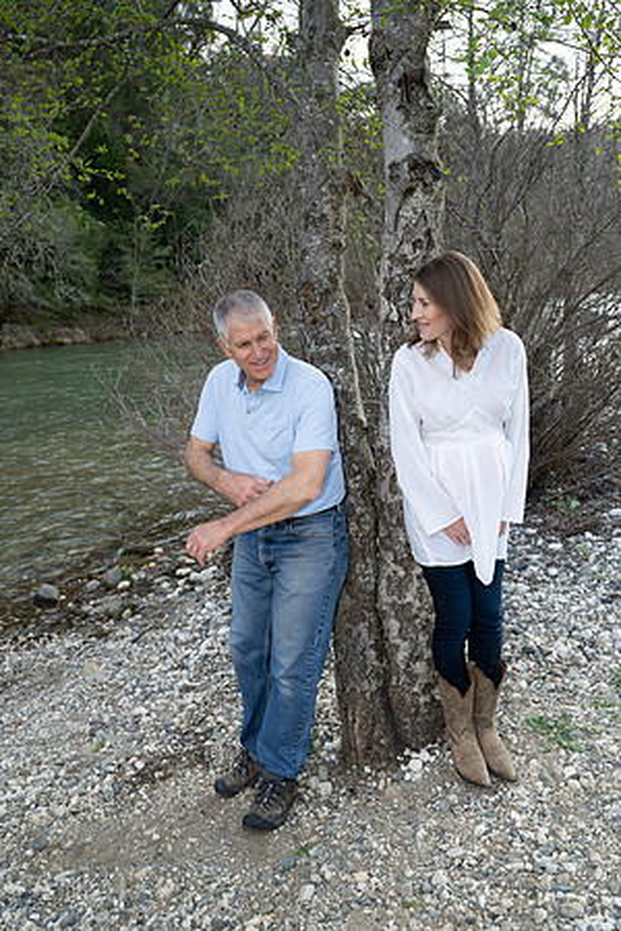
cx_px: 310
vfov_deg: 58.7
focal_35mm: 32
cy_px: 466
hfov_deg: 41.1
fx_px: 828
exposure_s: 1/250
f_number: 6.3
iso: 800
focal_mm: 32
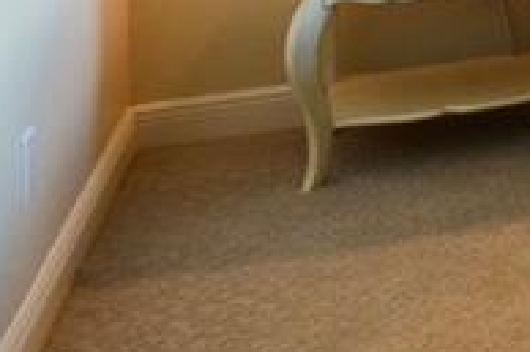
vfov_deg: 14.9
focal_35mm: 79
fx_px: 1162
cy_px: -297
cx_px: 1167
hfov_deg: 16.4
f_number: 9
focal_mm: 10
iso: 100
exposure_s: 1/20
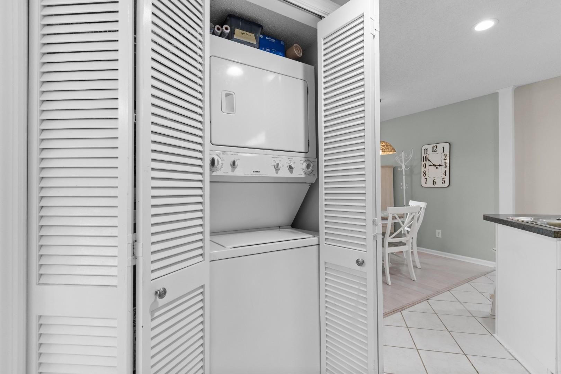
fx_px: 249
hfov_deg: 96.7
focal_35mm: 16
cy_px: 187
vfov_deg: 73.7
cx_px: 280
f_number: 4.8
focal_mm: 11
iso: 100
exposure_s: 1/8
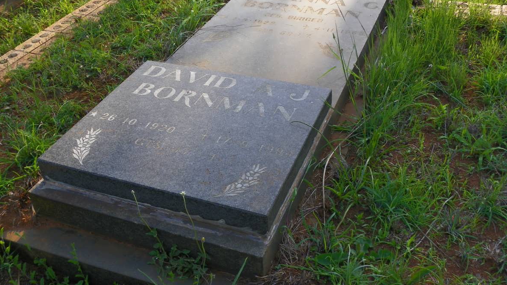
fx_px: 551
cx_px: 250
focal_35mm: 41
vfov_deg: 28.9
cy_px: 100
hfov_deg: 49.4
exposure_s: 1/200
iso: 64
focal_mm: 6.6
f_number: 4
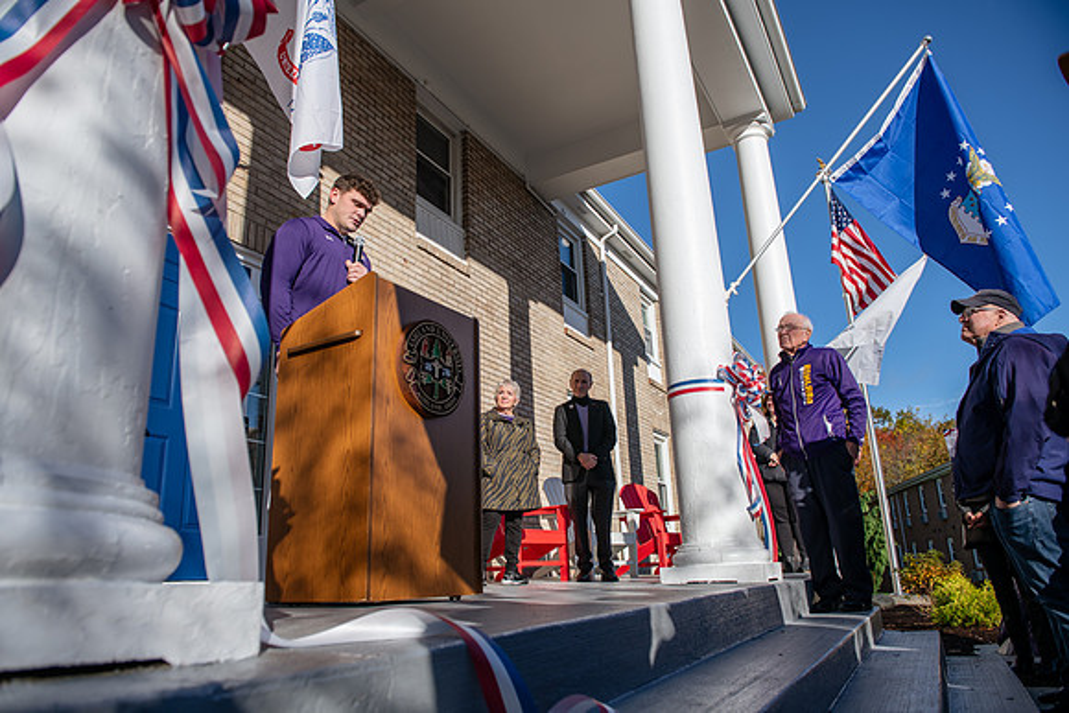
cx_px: 534
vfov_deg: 53.2
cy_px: 356
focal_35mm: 24
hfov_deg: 73.7
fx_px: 713
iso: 80
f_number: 4
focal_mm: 24
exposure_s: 1/800
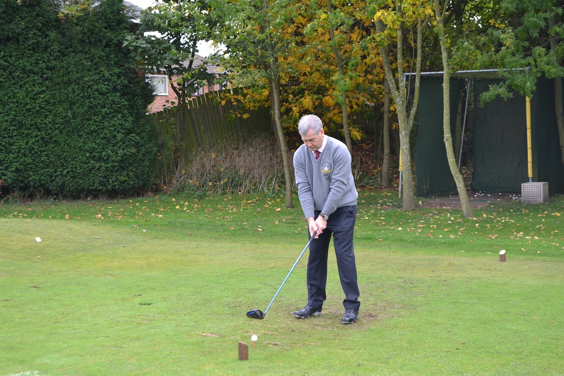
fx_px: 987
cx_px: 282
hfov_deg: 31.9
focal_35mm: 63
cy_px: 188
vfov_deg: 21.6
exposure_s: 1/125
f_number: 5.6
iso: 360
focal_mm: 42
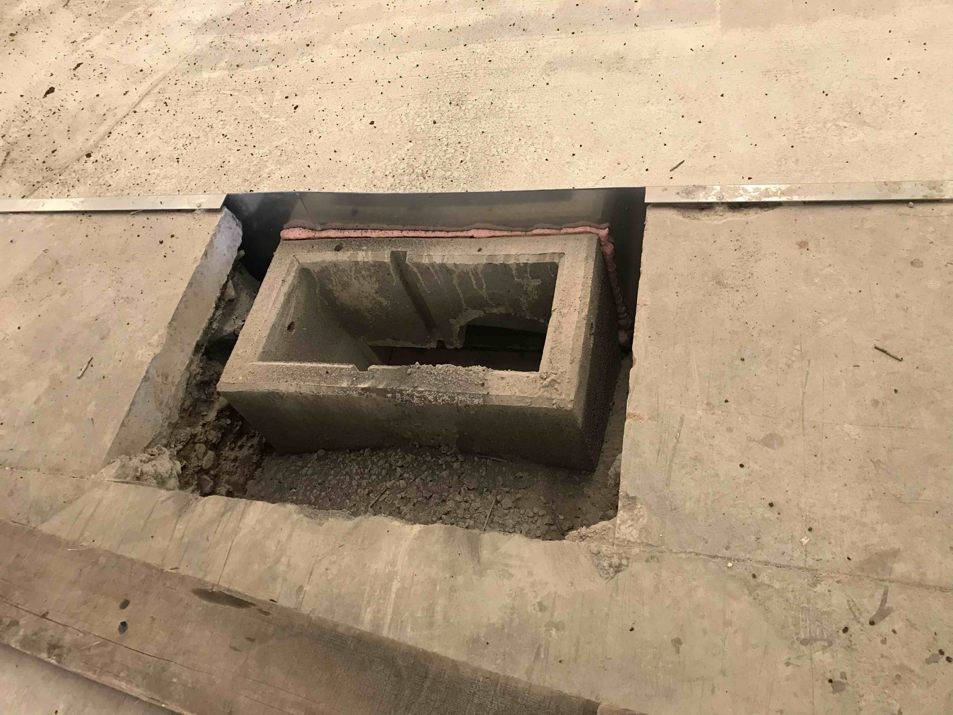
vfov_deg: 49.7
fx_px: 771
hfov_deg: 63.4
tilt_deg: -52.4
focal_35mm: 28
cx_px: 476
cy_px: 358
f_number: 1.8
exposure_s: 1/17
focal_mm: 3.99
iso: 64
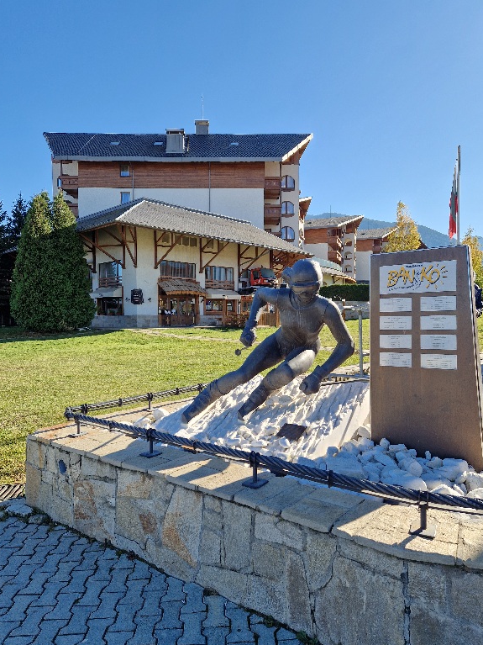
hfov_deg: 56.8
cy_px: 323
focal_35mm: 24
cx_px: 241
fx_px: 447
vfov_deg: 71.6
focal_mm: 5.4
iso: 50
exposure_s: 1/667
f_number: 1.8
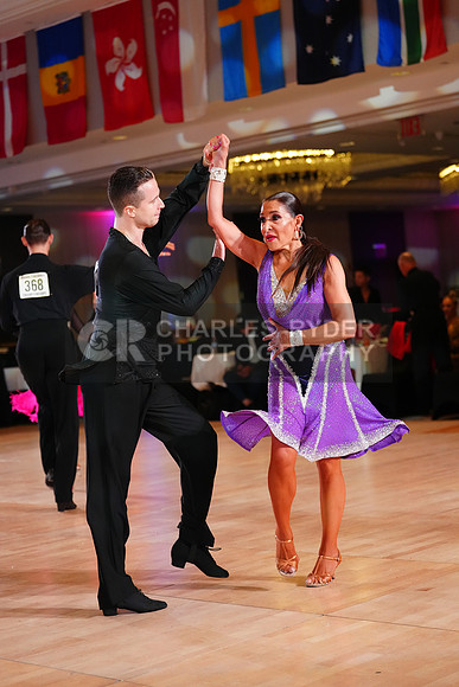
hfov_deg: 19.5
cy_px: 344
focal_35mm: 70
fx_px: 1338
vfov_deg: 28.8
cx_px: 230
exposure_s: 1/640
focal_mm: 70
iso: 3200
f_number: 2.8
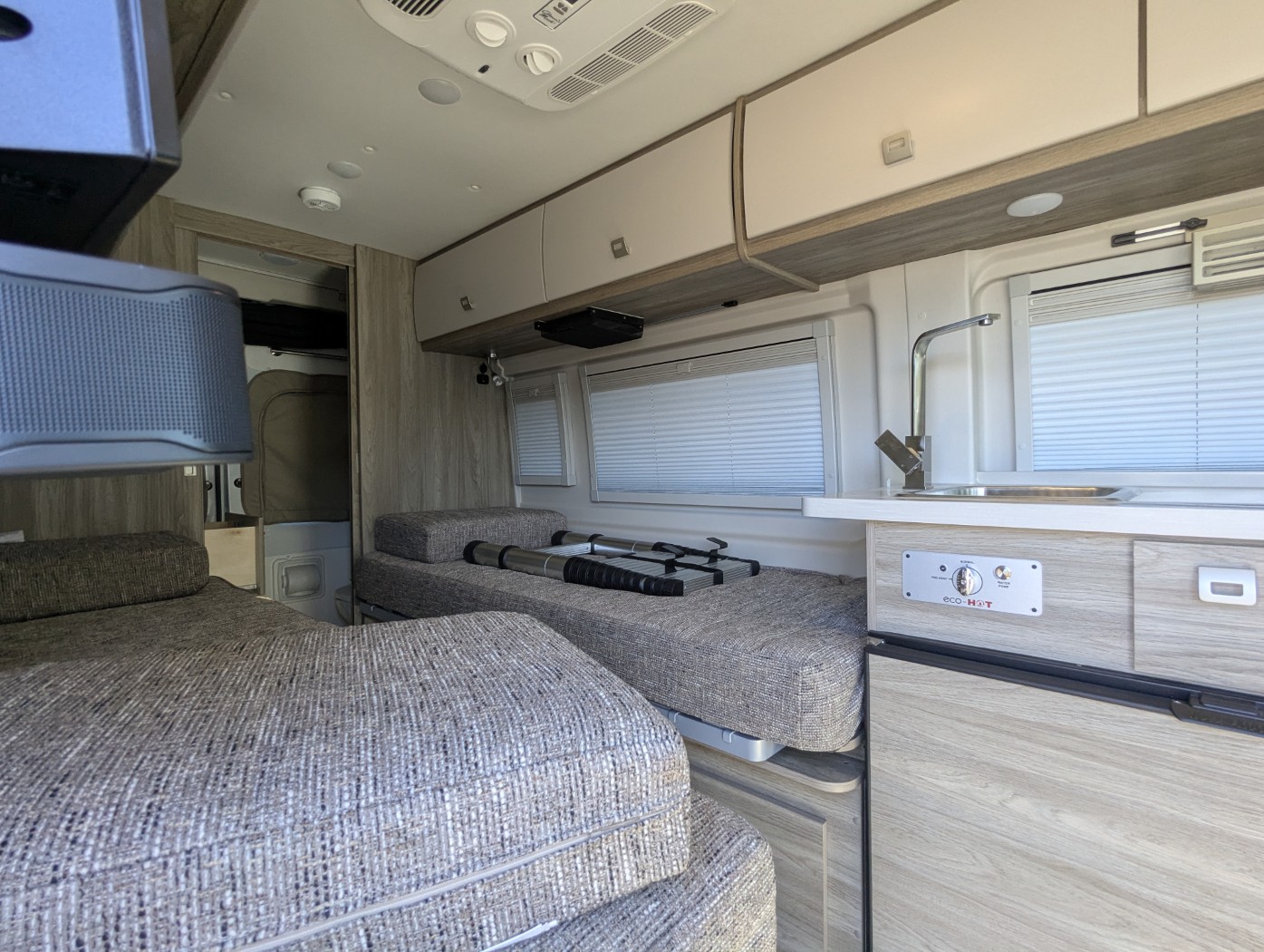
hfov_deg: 94.4
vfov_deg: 78.2
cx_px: 632
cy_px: 476
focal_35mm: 16
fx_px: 585
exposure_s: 1/104
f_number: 2.2
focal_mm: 2.35
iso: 145
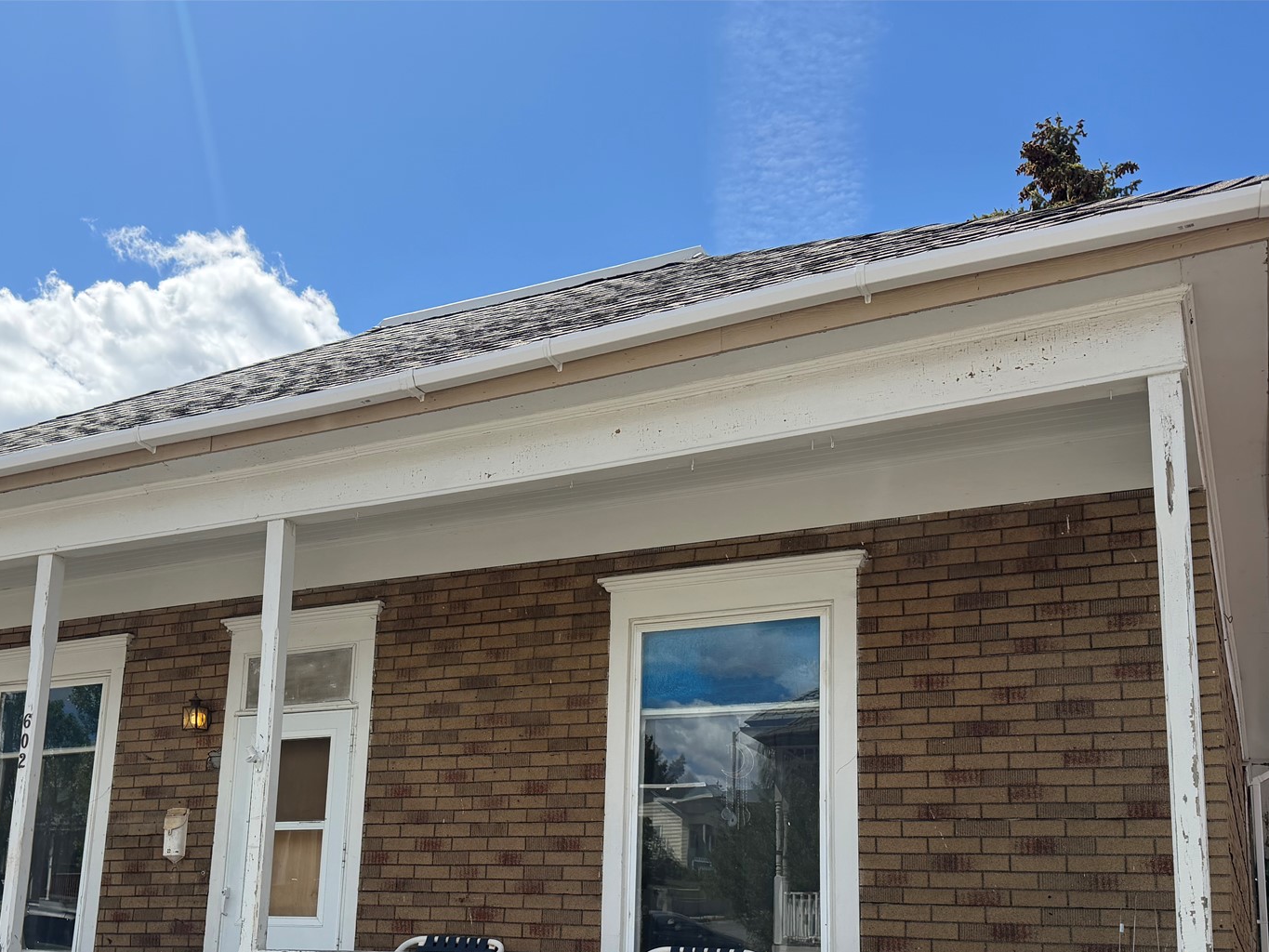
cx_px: 503
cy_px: 713
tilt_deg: +11.2
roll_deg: -2.1
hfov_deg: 51.0
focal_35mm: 36
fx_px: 1320
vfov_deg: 38.6
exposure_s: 1/4167
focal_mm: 6.76
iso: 100
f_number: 1.78
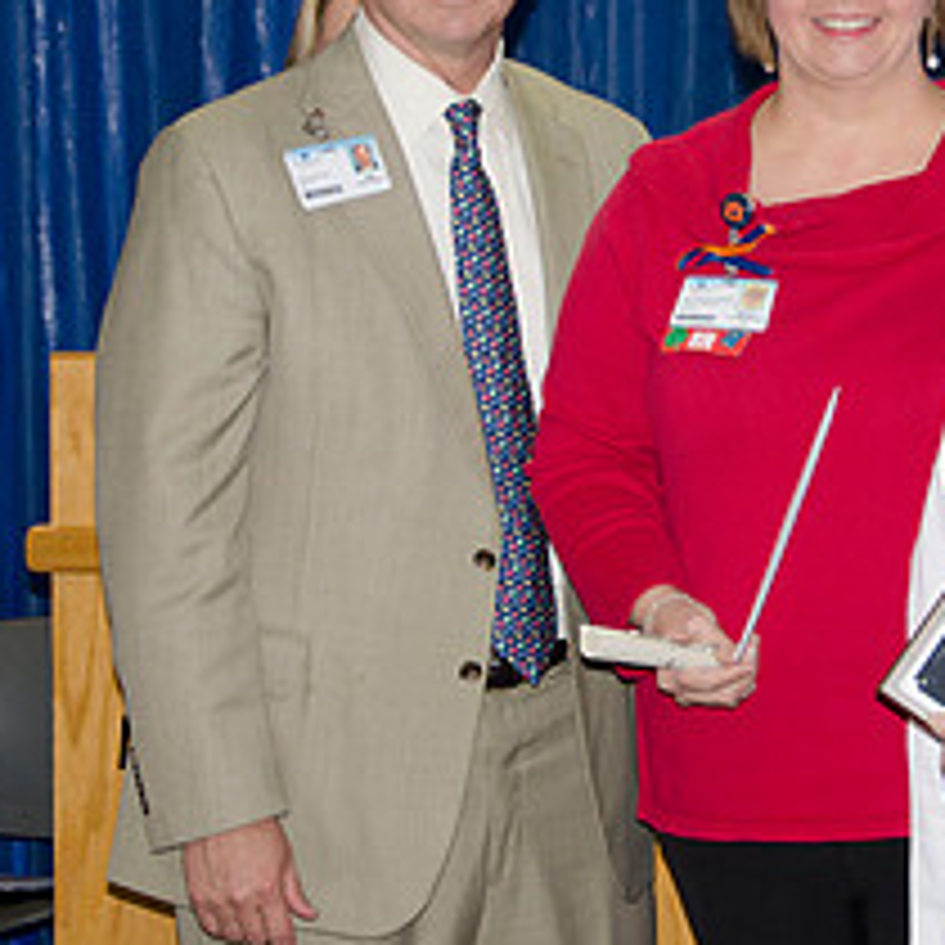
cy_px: 162
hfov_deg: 10.3
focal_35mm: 169
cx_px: 842
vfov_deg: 10.3
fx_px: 5220
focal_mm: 48
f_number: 4.8
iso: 400
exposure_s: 1/60
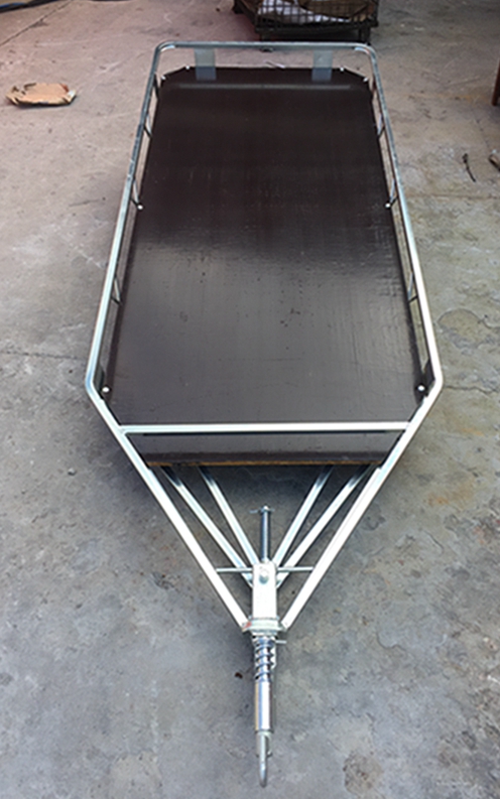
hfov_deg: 40.6
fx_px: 676
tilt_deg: -44.8
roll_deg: -0.1
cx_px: 276
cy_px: 400
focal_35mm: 31
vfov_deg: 61.2
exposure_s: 1/384
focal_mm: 4.15
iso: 32
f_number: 2.2
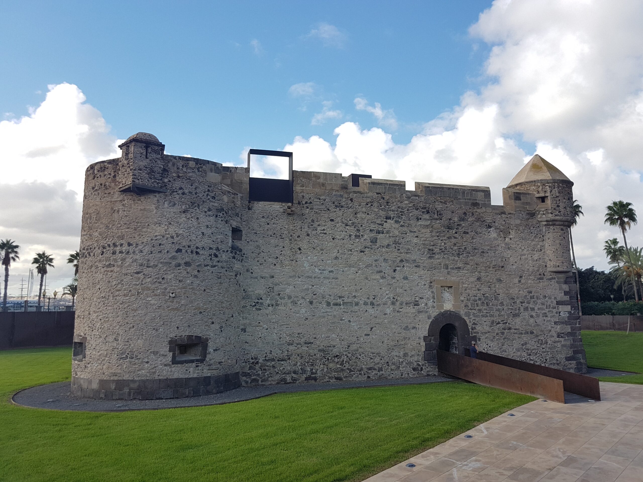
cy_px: 241
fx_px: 483
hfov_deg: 67.3
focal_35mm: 26
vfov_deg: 53.1
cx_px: 322
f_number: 1.7
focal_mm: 4.2
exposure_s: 1/1204
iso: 40
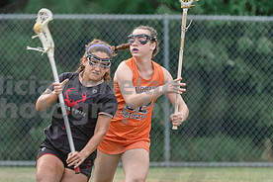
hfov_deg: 1.8
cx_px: 151
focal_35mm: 1134
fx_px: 8599
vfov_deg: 1.2
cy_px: 79
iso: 250
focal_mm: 200
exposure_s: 1/640
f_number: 3
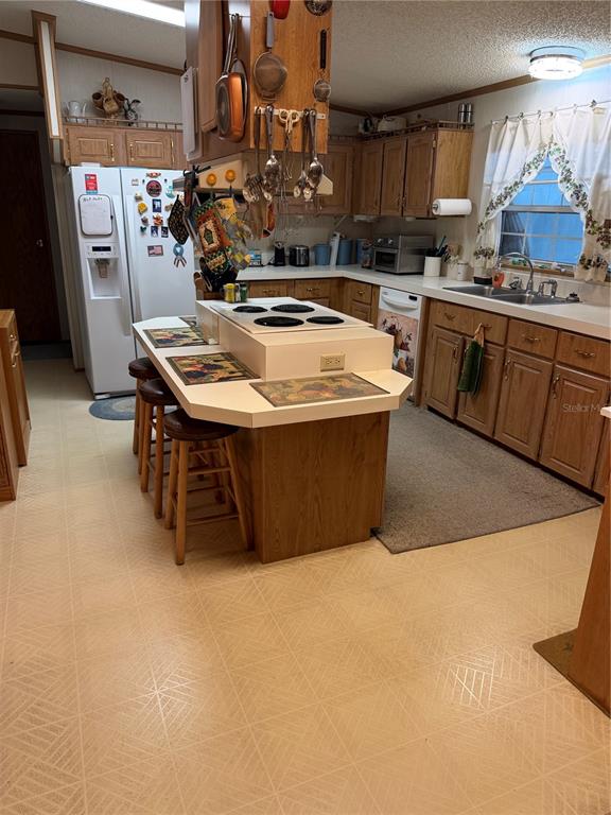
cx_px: 306
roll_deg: -1.5
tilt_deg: -18.5
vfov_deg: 71.6
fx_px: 565
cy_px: 408
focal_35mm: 24
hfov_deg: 56.8
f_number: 1.78
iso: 200
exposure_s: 1/60
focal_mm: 6.76
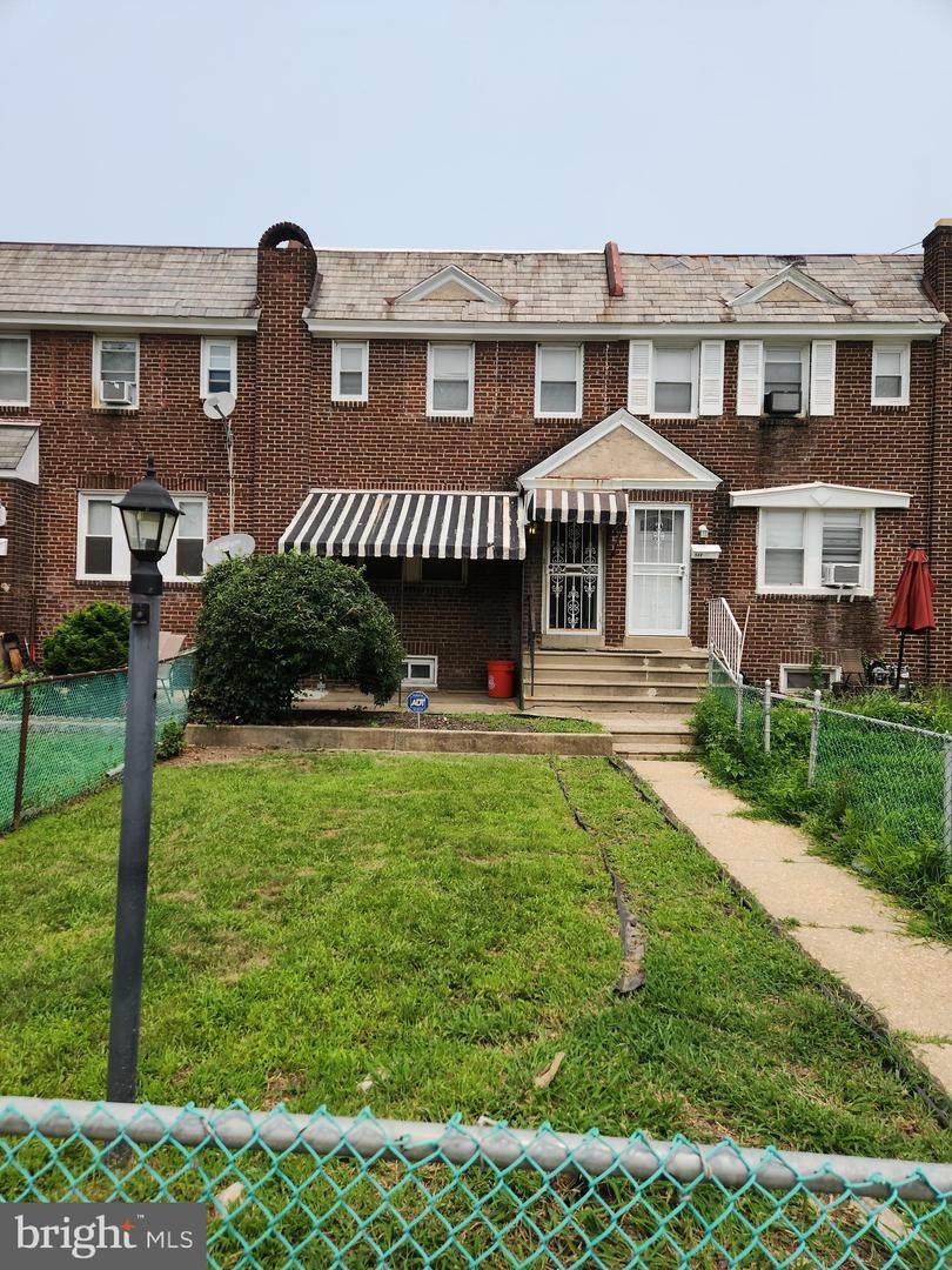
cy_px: 635
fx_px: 843
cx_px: 476
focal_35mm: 23
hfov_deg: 58.9
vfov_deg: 73.9
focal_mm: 5.4
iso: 20
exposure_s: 1/1610
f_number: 1.8
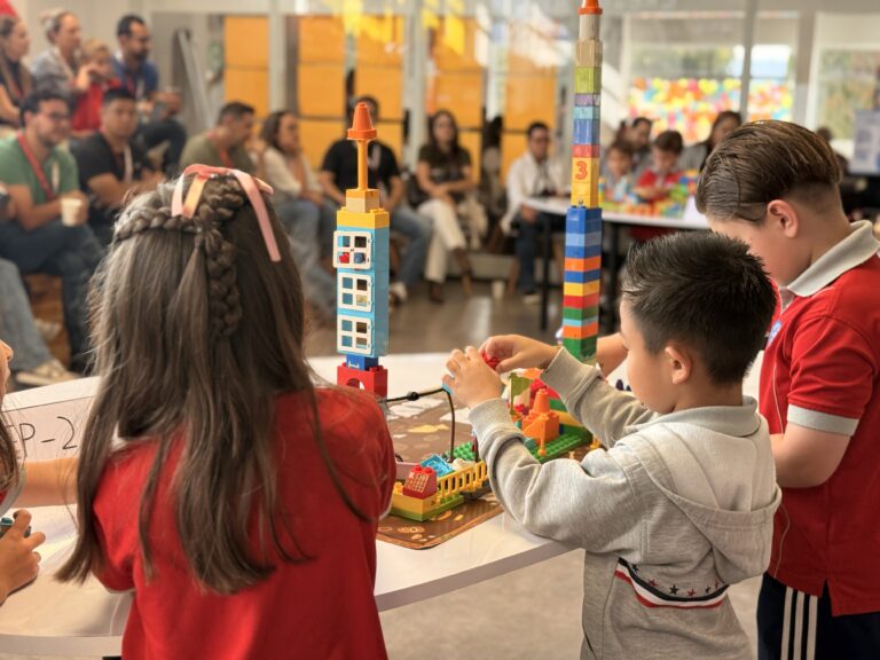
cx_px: 440
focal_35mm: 48
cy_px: 330
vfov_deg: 30.3
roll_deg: -1.8
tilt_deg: -9.5
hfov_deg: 39.7
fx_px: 1220
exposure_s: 1/243
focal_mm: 6.76
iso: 100
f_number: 1.78
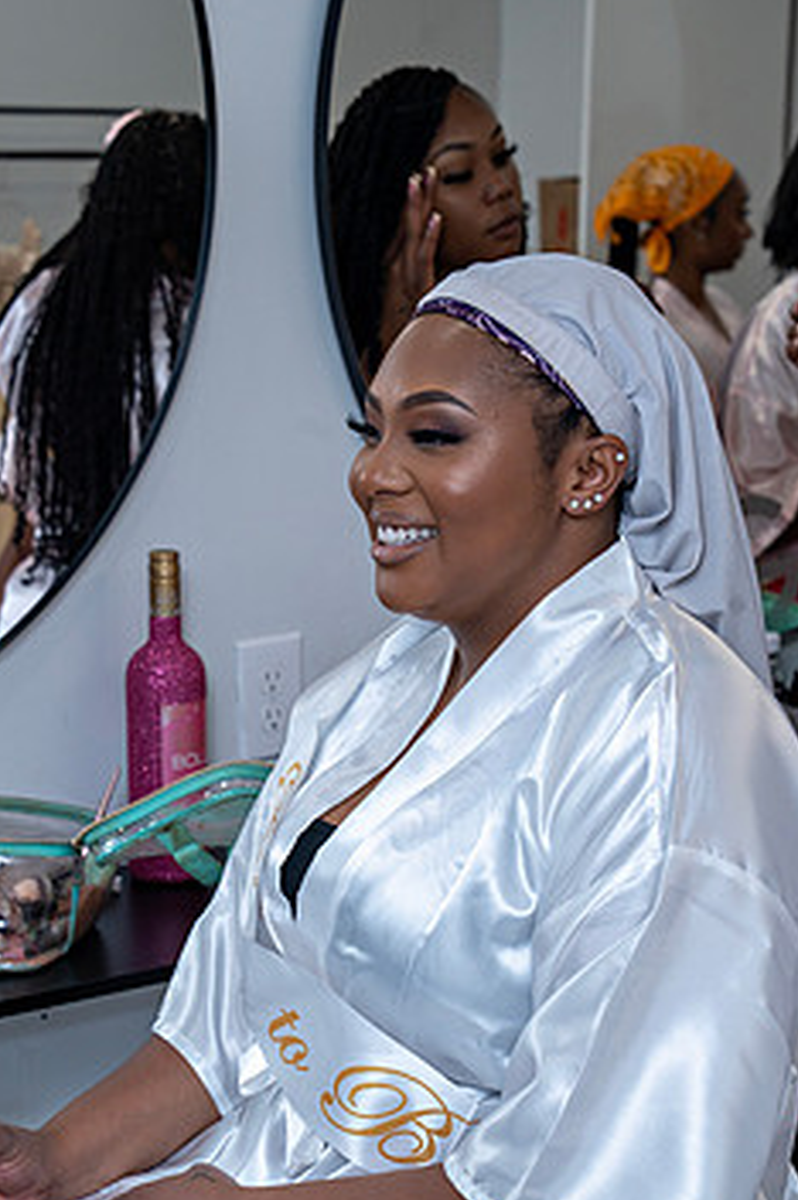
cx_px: 334
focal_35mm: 87
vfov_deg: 23.4
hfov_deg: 15.7
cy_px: 706
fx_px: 2898
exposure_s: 1/160
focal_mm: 68
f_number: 7.1
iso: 250
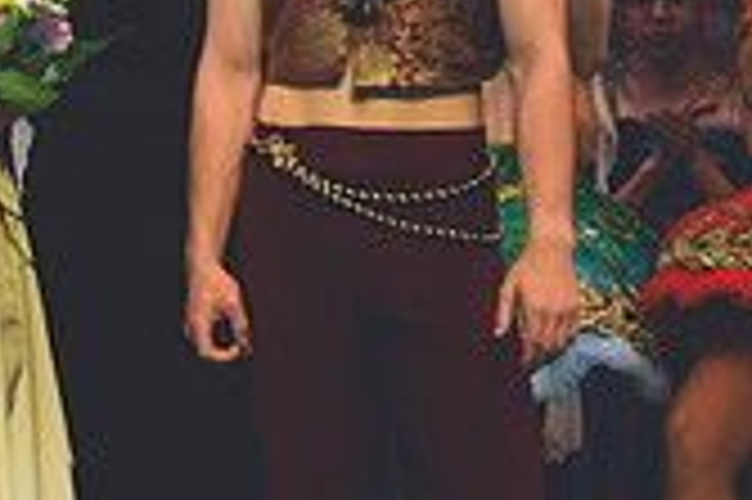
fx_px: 21807
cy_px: 221
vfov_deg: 1.3
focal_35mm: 1045
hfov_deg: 2.0
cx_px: -315
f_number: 2.8
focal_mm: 200
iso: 320
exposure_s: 1/500
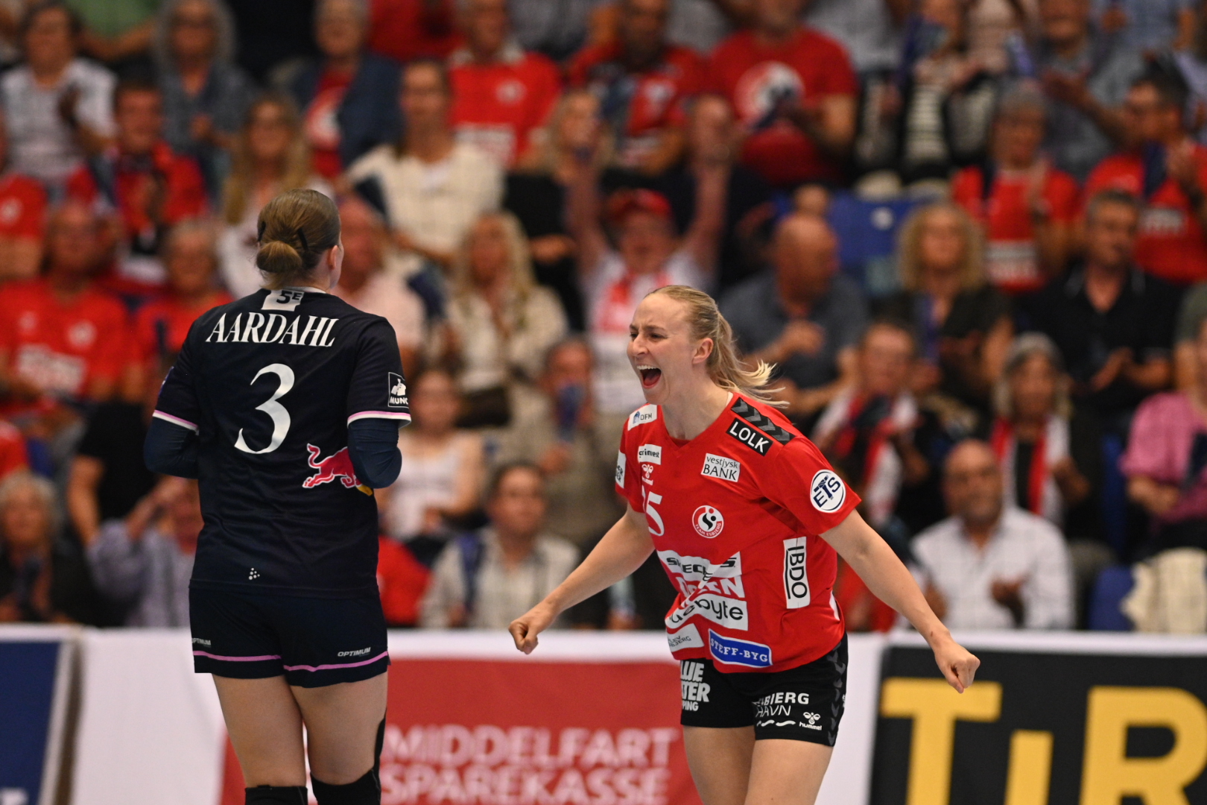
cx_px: 604
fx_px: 15086
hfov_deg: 4.6
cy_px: 402
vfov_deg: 3.1
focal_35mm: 450
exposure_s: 1/1250
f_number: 3.2
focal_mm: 300
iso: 2500
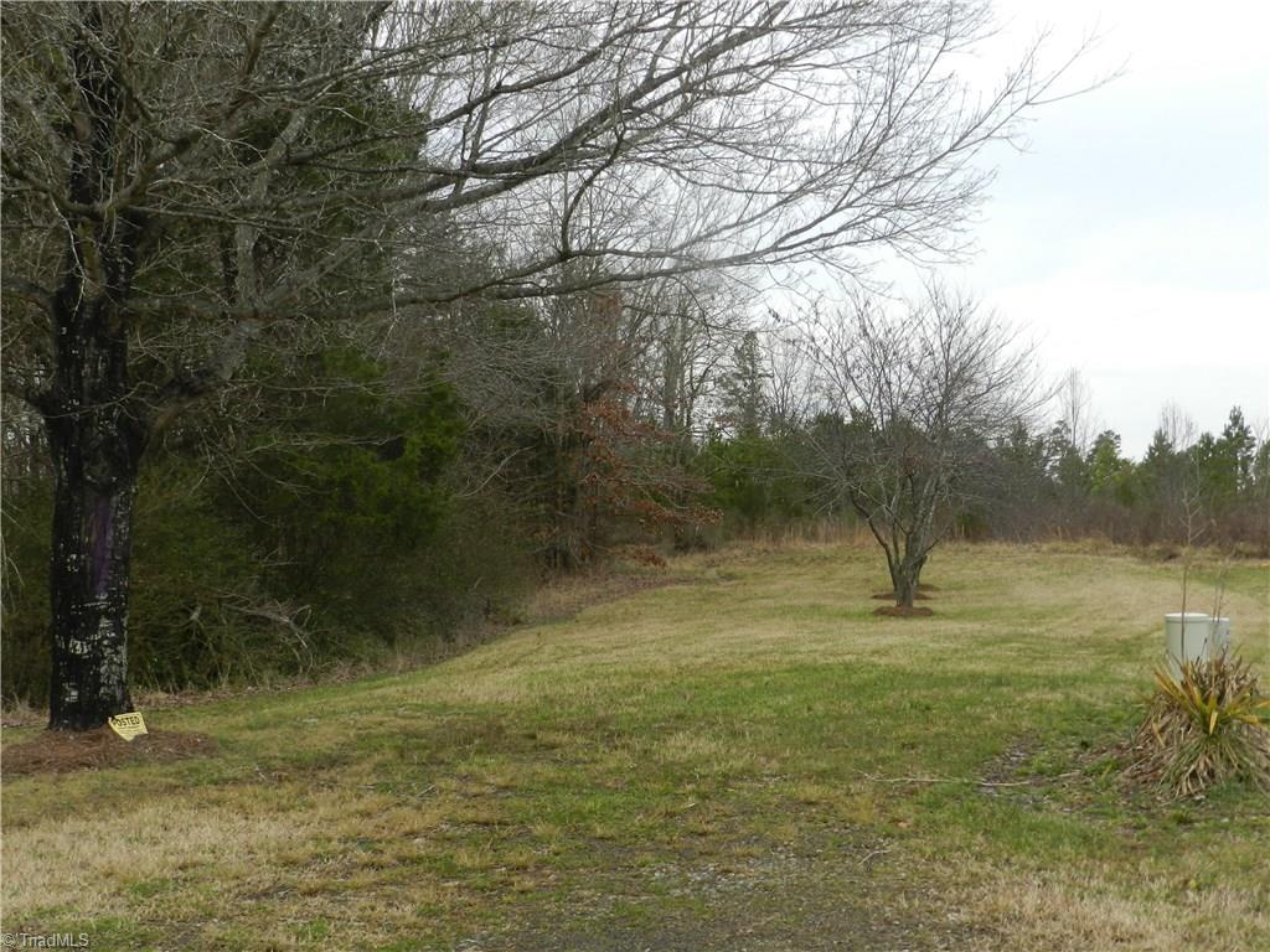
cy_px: 476
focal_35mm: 46
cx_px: 635
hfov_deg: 41.2
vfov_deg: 31.5
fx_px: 1688
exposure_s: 1/500
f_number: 4.2
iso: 160
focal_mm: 8.1
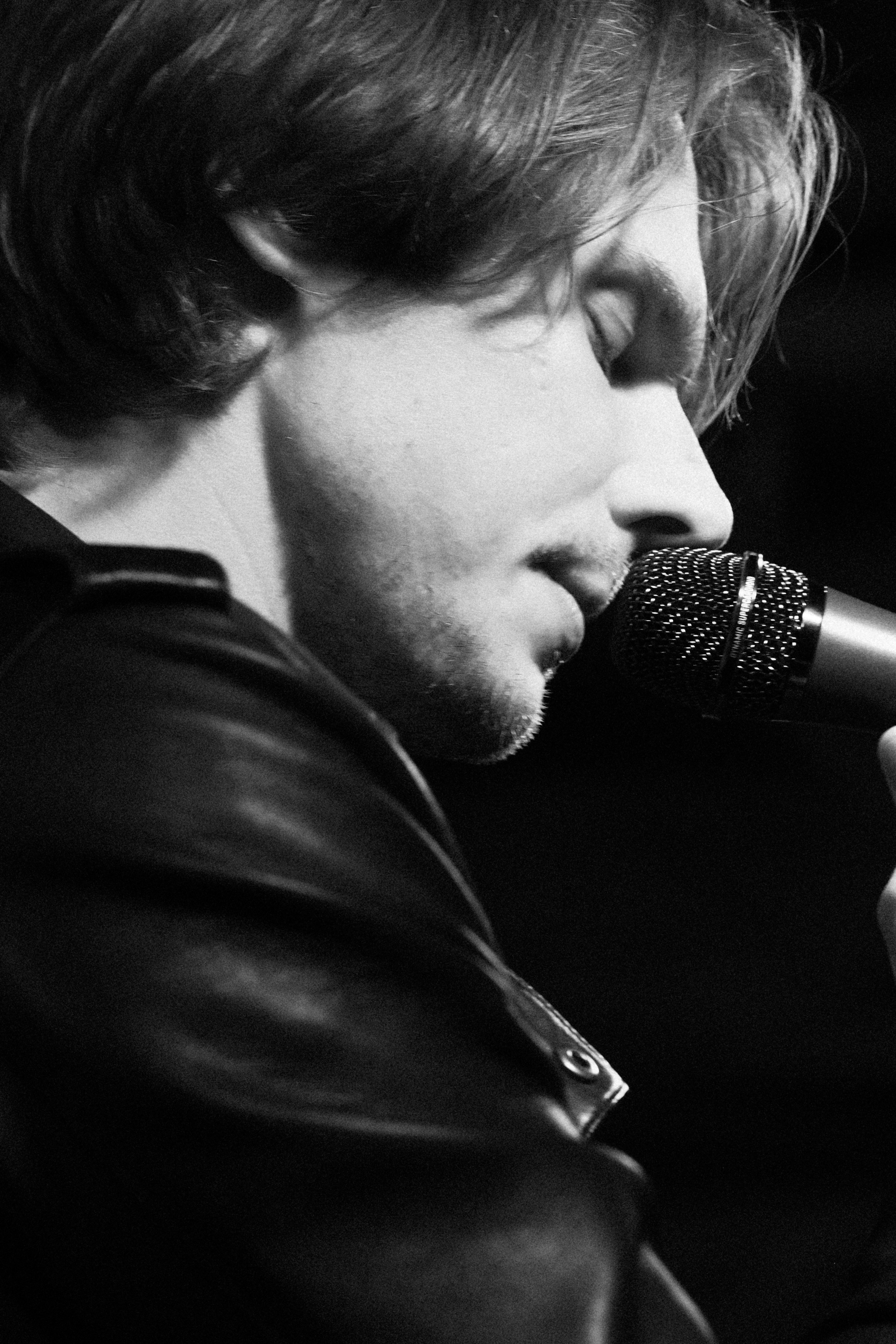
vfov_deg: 18.1
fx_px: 4218
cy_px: 672
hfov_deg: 12.1
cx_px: 448
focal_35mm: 113
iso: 640
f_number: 2.2
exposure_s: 1/180
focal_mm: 75
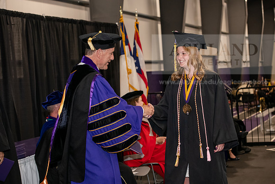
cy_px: 92
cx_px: 138
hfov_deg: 28.8
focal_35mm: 70
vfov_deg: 19.5
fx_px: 535
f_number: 5
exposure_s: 1/200
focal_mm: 70
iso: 2500
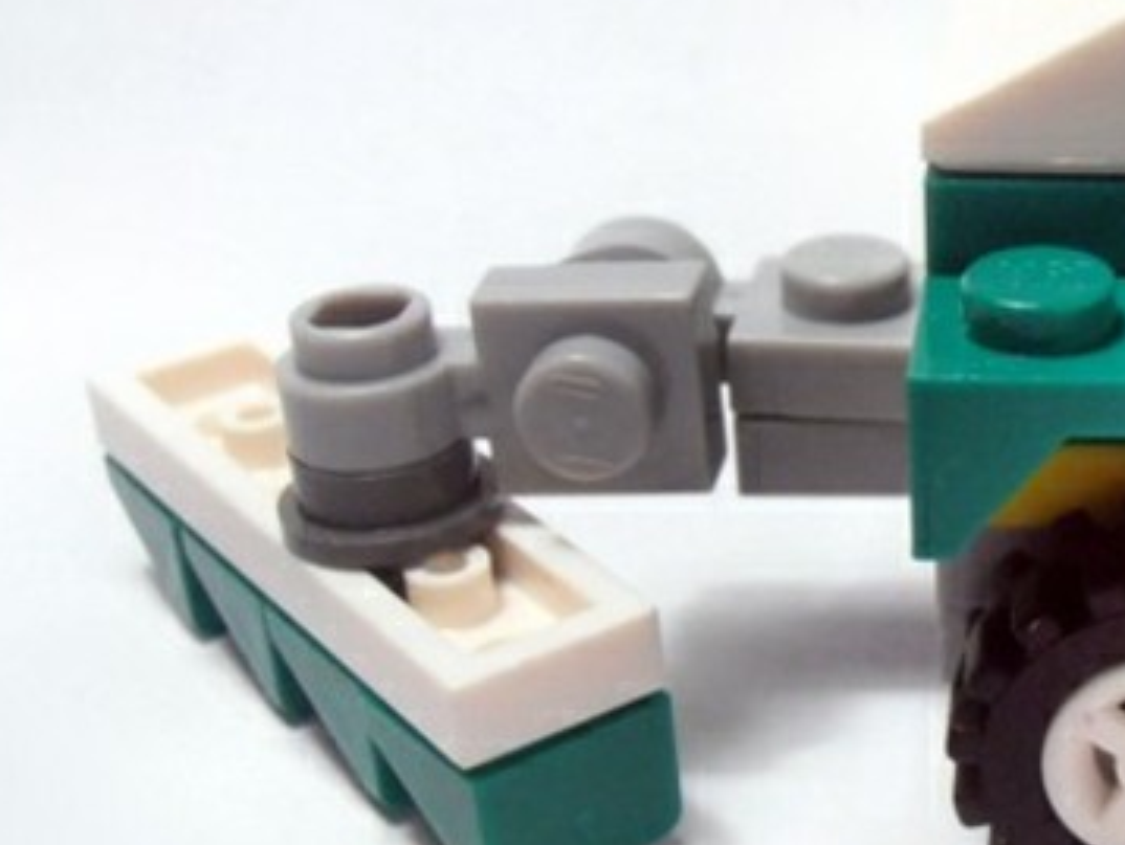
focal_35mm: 93
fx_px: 3024
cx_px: 1298
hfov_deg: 20.0
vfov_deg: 15.9
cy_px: 357
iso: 80
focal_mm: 6.61
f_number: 3.9
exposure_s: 1/60
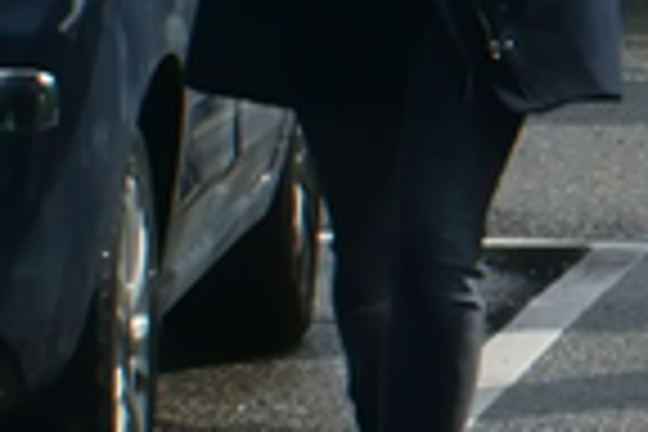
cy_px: -536
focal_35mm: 393
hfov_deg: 4.9
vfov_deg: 3.5
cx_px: 2259
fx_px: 7069
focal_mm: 35
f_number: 8
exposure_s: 1/640
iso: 250
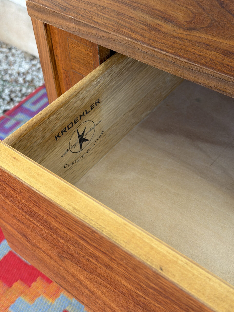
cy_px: 156
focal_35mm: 48
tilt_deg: -42.5
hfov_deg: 30.3
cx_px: 117
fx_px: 433
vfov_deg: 39.7
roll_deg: +1.3
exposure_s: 1/121
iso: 64
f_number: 1.78
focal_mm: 6.76
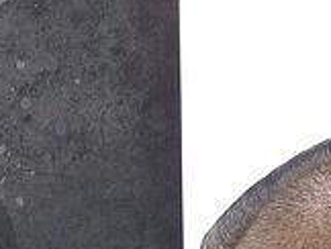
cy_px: 533
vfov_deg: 9.3
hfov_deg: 13.0
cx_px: -63
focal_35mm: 148
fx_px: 1417
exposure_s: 1/30
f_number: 3
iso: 200
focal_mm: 5.3
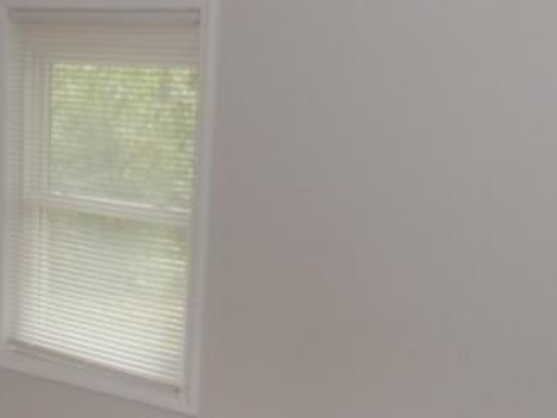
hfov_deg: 24.9
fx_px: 1255
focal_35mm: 78
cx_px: 187
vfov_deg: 18.2
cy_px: 459
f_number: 3
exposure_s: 1/30
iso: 100
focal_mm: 4.5
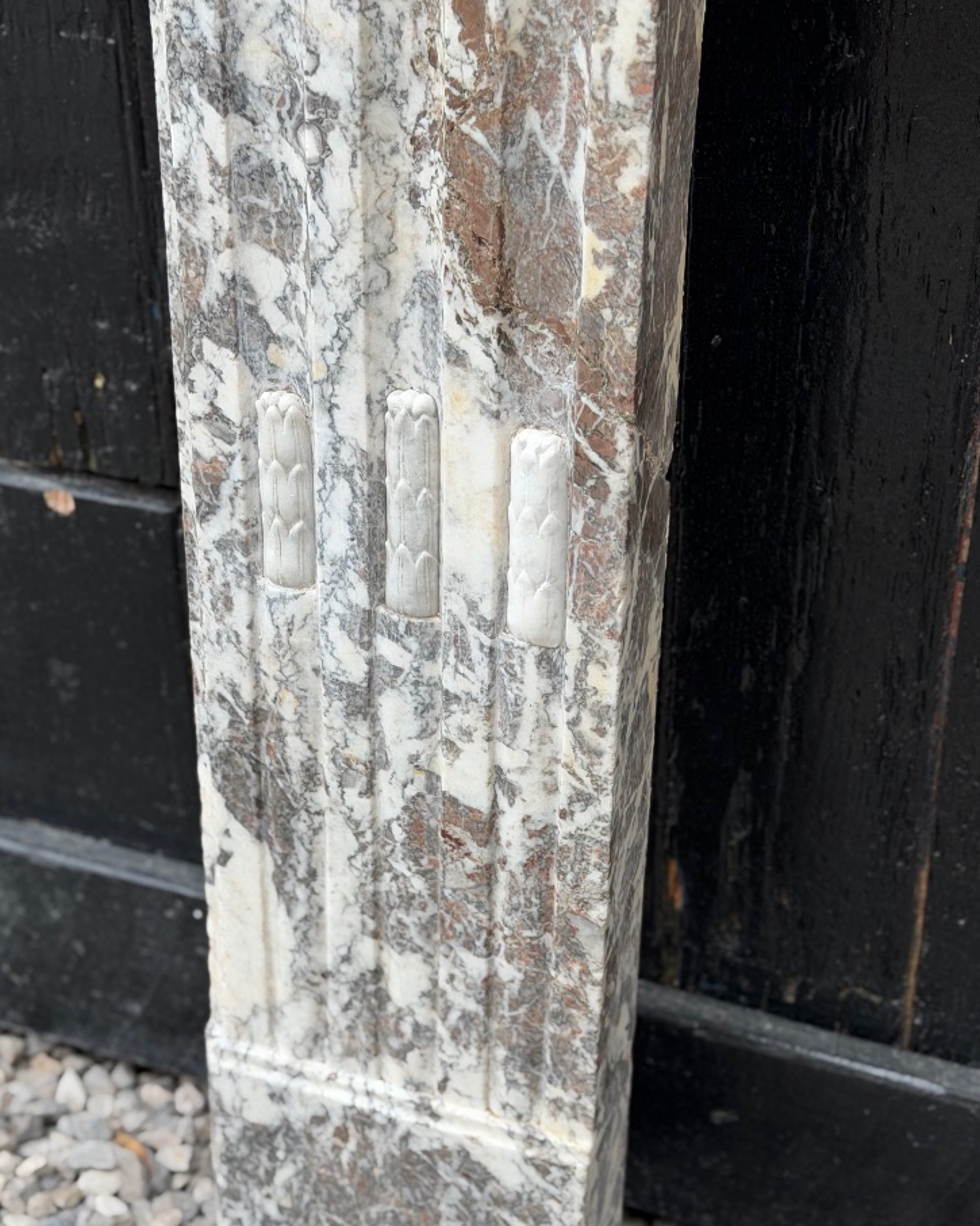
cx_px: 526
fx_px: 2249
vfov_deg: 30.4
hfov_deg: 24.6
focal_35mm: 62
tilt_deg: -33.5
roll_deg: -0.5
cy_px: 765
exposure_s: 1/519
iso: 64
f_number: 1.78
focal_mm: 6.76
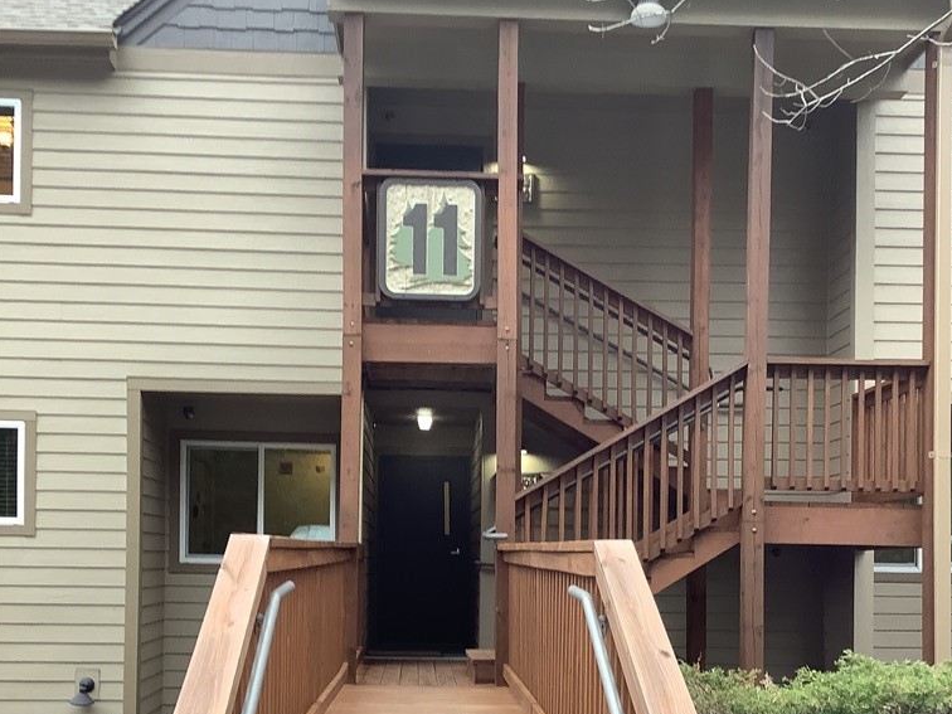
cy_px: 552
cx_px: 477
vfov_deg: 33.5
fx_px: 1155
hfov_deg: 44.8
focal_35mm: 42
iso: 64
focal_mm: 3.3
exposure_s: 1/50
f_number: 2.4
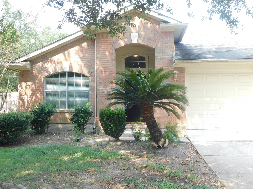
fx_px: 292
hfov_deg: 46.8
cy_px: 94
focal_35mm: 40
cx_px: 126
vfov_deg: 36.0
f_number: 3.6
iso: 125
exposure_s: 1/125
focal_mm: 7.1
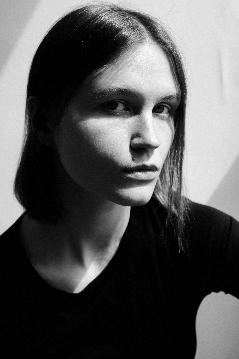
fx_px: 499
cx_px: 120
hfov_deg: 27.0
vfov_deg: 39.6
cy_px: 180
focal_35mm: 50
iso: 200
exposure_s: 1/640
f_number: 5.6
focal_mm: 50
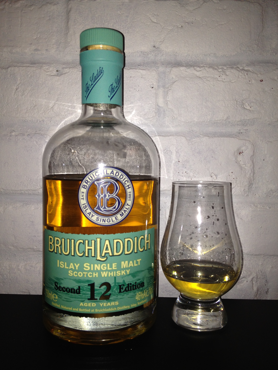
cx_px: 139
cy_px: 185
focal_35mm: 35
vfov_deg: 52.6
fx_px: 375
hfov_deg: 40.7
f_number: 2.4
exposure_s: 1/64
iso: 64
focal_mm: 4.28
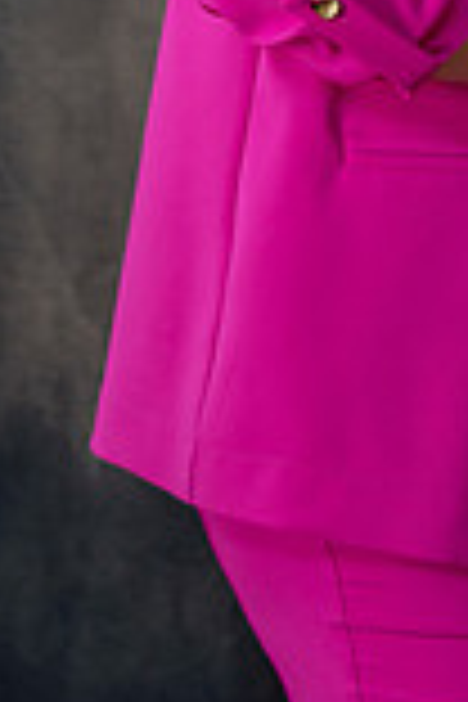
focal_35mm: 302
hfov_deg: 4.6
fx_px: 5889
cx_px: 302
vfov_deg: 6.8
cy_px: -176
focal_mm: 105
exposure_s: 1/100
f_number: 4.5
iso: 400
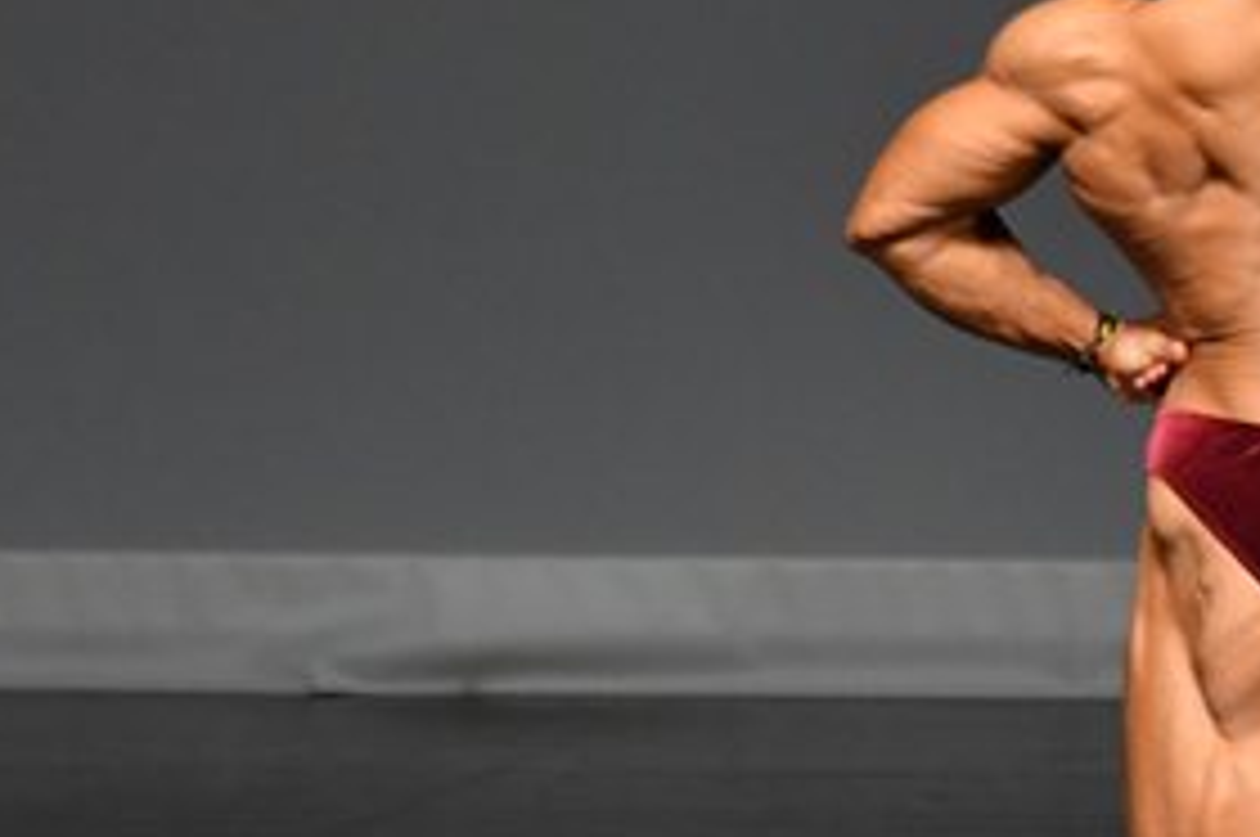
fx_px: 33421
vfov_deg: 1.4
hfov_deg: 2.2
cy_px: 536
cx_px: 1325
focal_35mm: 956
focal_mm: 230
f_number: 5.6
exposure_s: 1/400
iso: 2500
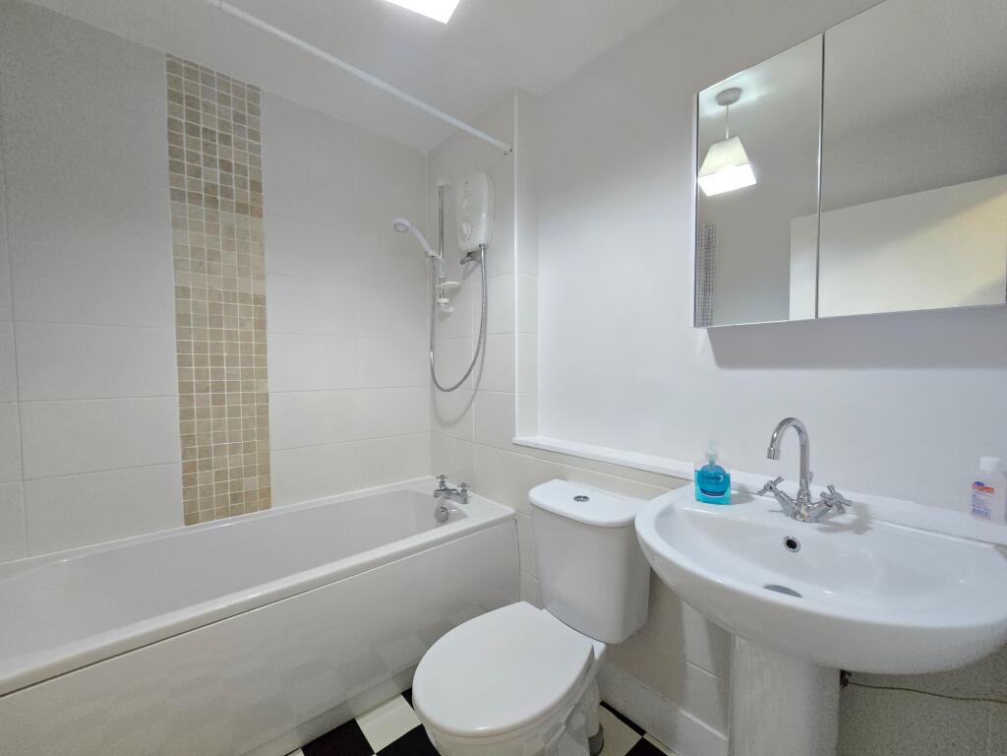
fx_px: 378
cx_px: 504
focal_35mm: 13
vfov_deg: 89.9
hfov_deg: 106.2
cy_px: 378
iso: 1250
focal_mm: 2.2
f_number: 2.2
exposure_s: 1/66
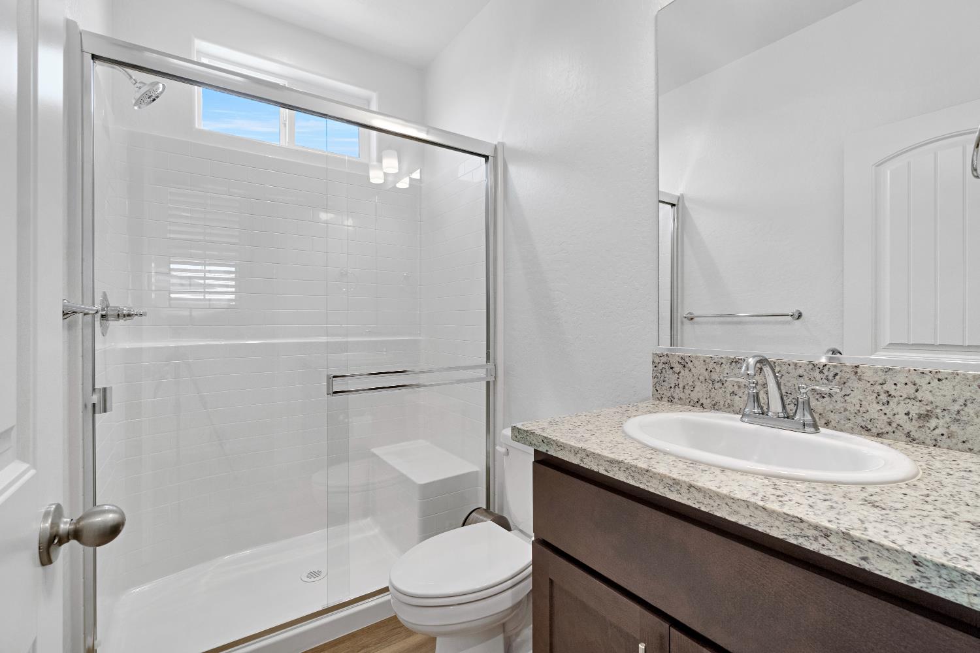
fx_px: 408
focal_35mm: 15
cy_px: 326
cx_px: 490
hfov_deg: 100.4
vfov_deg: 77.3
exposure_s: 1/25
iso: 320
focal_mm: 10
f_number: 8
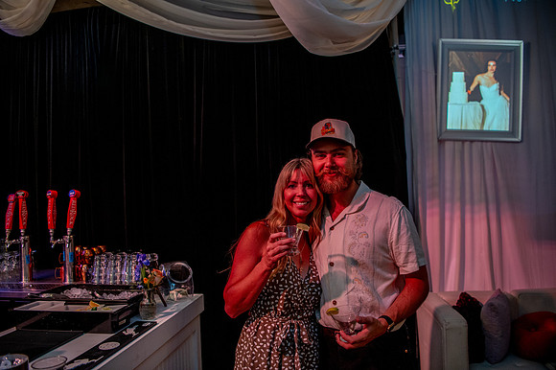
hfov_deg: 73.6
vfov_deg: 52.9
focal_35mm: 24
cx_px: 278
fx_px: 372
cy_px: 185
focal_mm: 24
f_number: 2.8
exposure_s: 1/160
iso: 2500
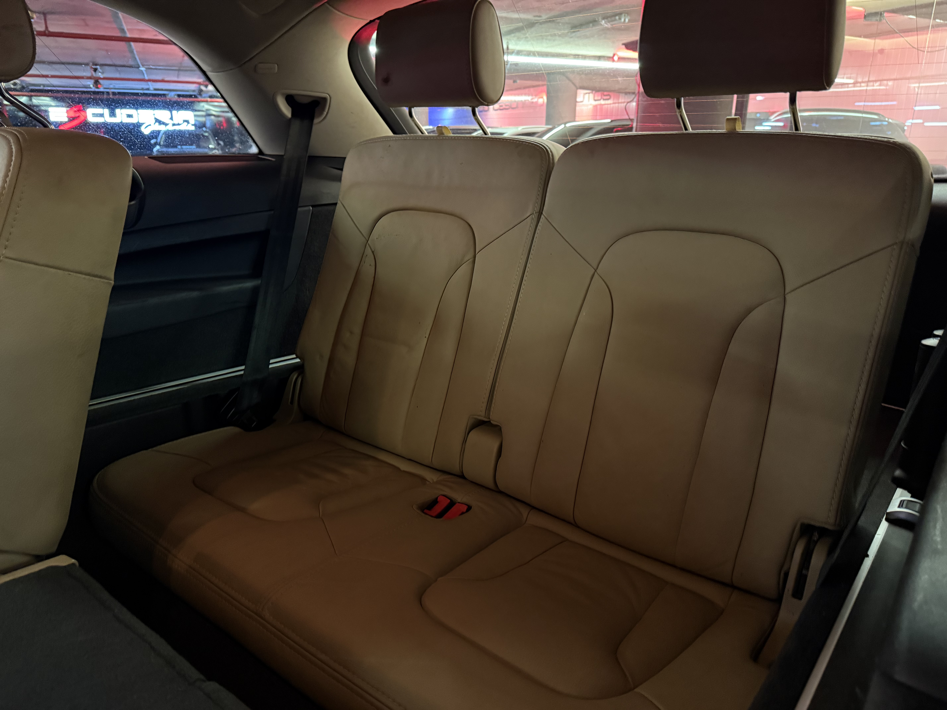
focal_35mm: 24
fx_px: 657
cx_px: 474
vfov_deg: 56.8
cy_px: 355
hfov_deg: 71.6
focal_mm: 6.76
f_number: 1.78
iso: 1250
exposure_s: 1/24
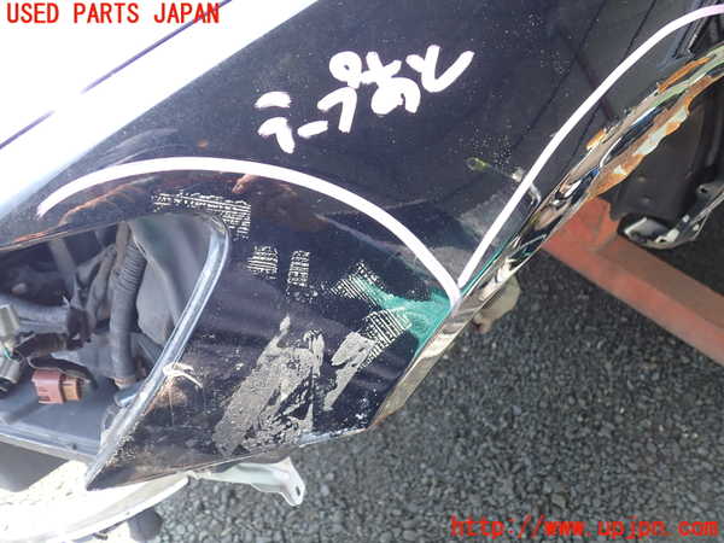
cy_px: 272
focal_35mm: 30
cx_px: 362
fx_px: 627
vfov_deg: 46.8
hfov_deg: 60.0
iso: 125
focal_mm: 5.4
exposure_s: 1/125
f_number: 2.3
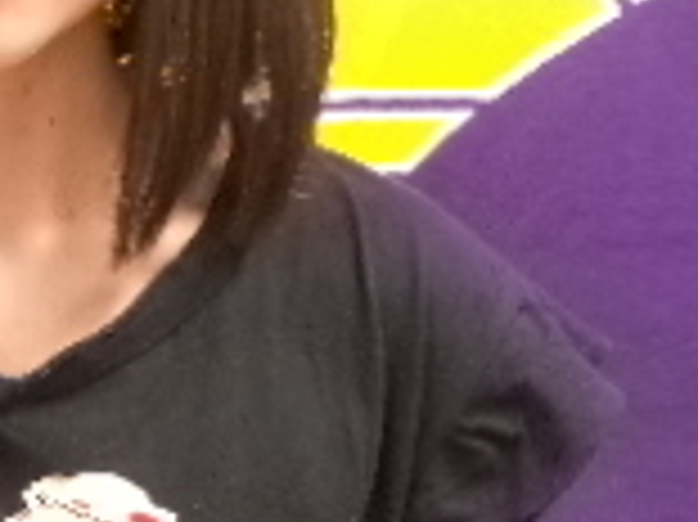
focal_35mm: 149
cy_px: 194
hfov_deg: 13.2
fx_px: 3002
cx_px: 207
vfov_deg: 9.9
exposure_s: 1/12
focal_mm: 6.4
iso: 800
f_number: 4.5
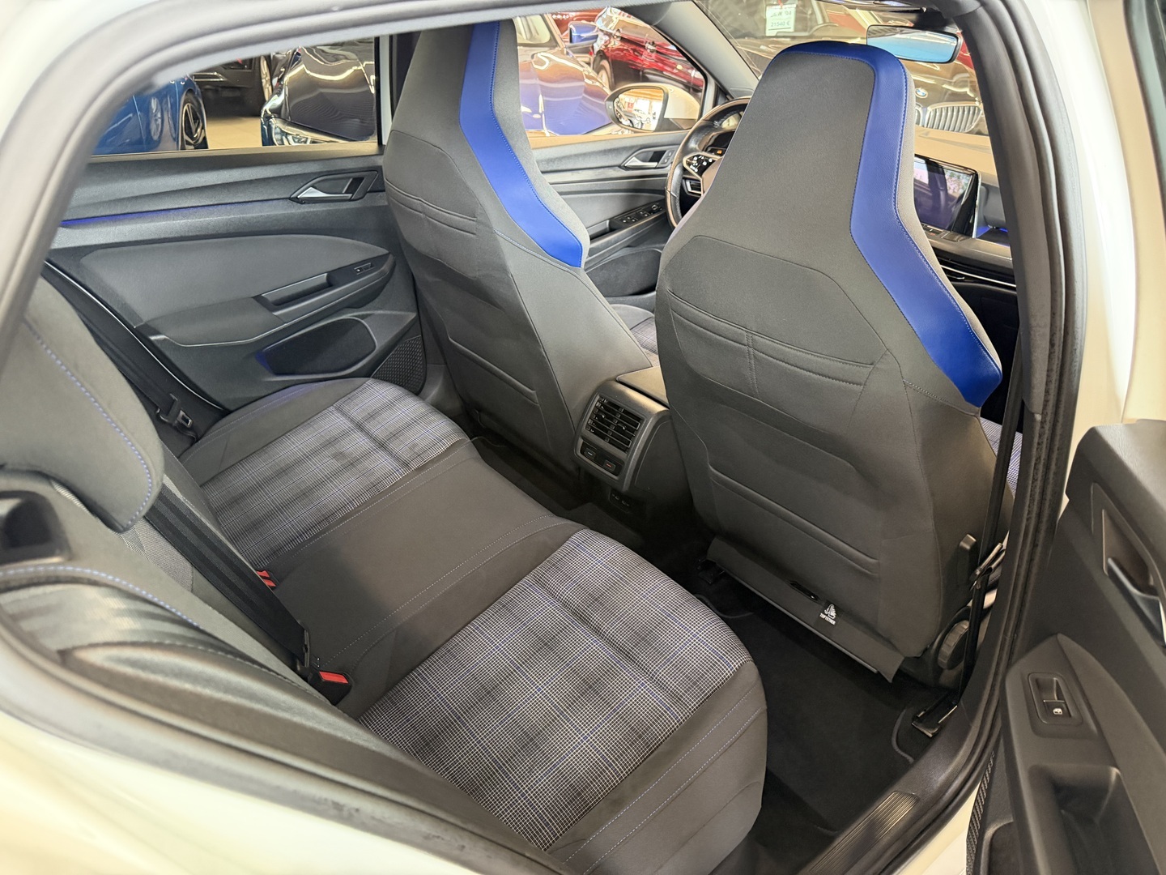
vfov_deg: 56.8
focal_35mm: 24
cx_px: 583
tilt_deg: -28.5
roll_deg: -2.6
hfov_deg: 71.6
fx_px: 808
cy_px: 438
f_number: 1.78
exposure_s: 1/50
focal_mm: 6.76
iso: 800
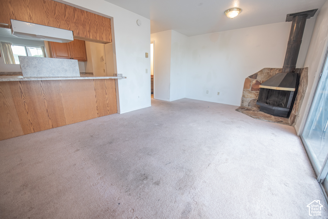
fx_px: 128
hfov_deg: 104.2
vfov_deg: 81.3
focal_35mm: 14
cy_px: 110
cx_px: 164
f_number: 3.5
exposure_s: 1/80
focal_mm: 14
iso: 1000
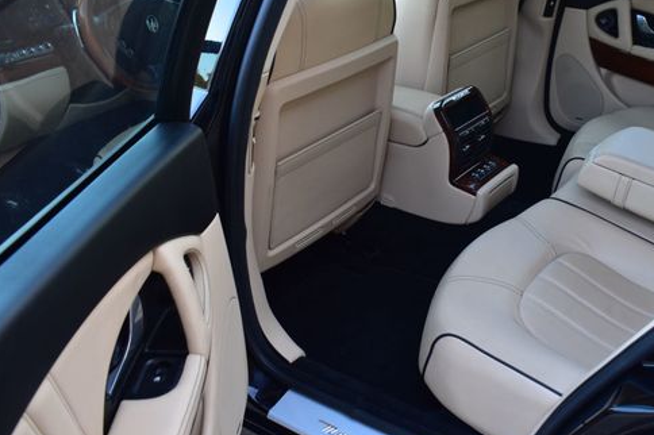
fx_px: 756
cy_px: 195
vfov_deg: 32.1
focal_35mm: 42
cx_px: 427
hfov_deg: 46.2
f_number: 7.1
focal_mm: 21
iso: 400
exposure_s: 1/25
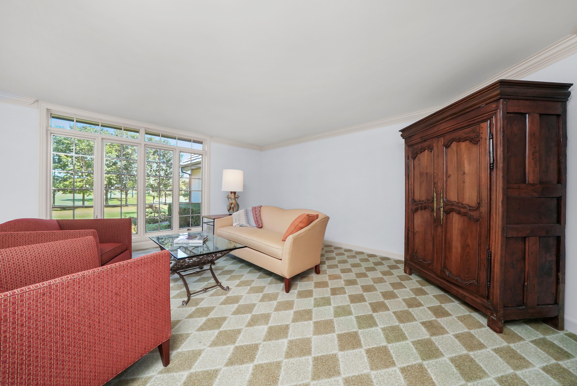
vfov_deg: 90.1
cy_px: 193
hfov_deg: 112.6
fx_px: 192
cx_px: 288
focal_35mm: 12
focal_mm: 12
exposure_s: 1/3
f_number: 13
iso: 1600
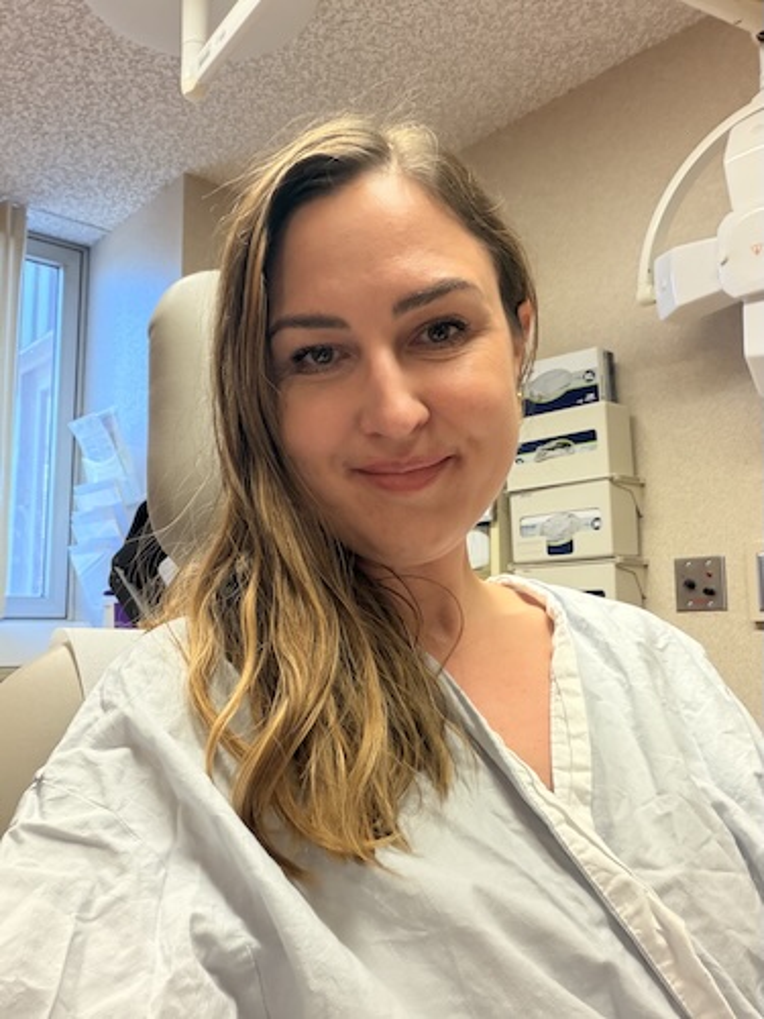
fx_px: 883
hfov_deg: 46.8
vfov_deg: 60.0
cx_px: 382
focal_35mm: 30
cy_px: 510
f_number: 1.9
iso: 250
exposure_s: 1/60
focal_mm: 2.71
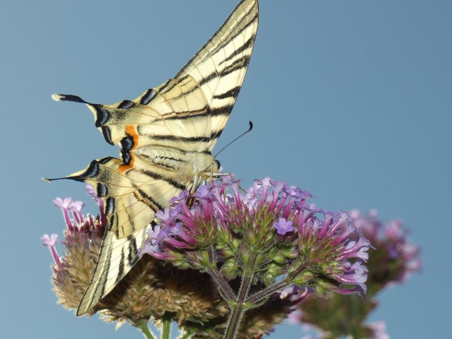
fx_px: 1581
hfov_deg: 16.3
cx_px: 207
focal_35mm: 121
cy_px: 168
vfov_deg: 12.3
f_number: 5
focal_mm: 19.7
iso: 80
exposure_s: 1/250
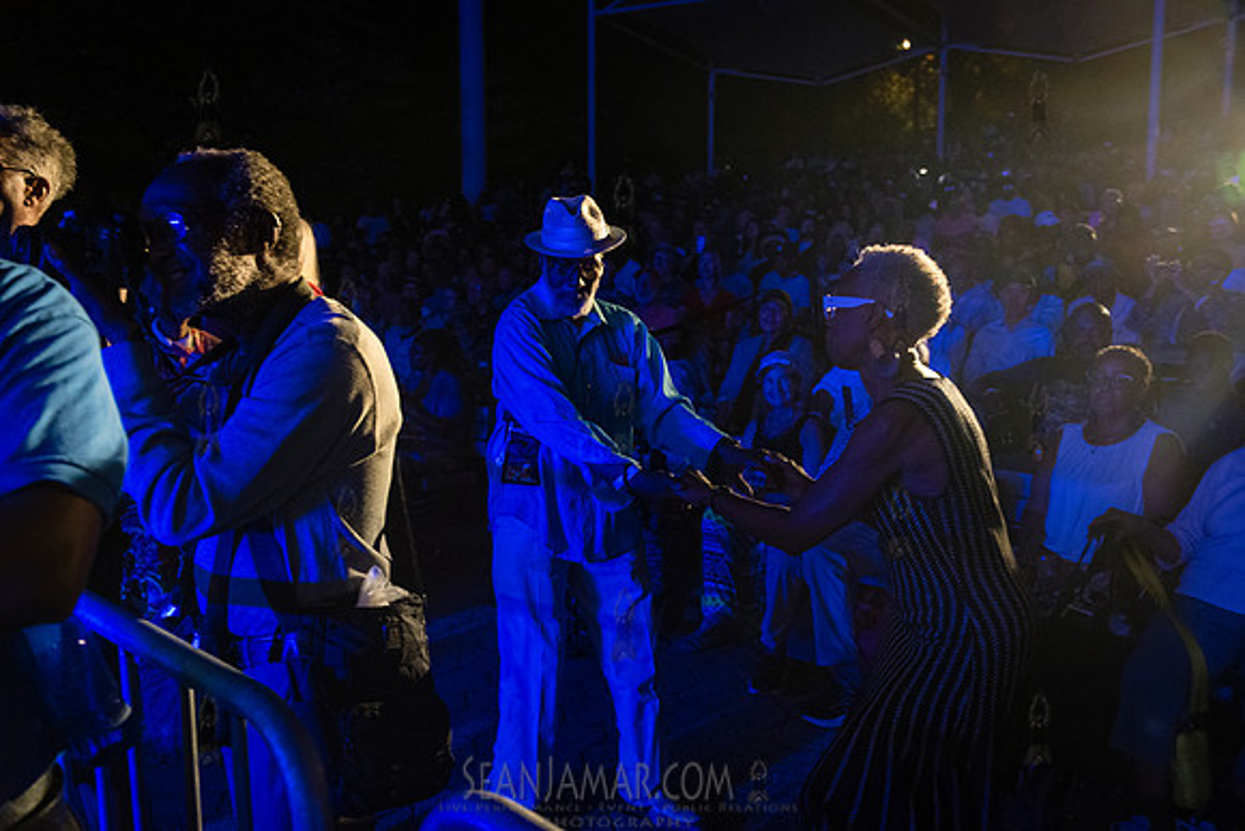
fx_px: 1003
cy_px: 416
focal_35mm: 29
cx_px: 622
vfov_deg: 45.0
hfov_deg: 63.6
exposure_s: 1/125
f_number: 3.5
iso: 5000
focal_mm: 29
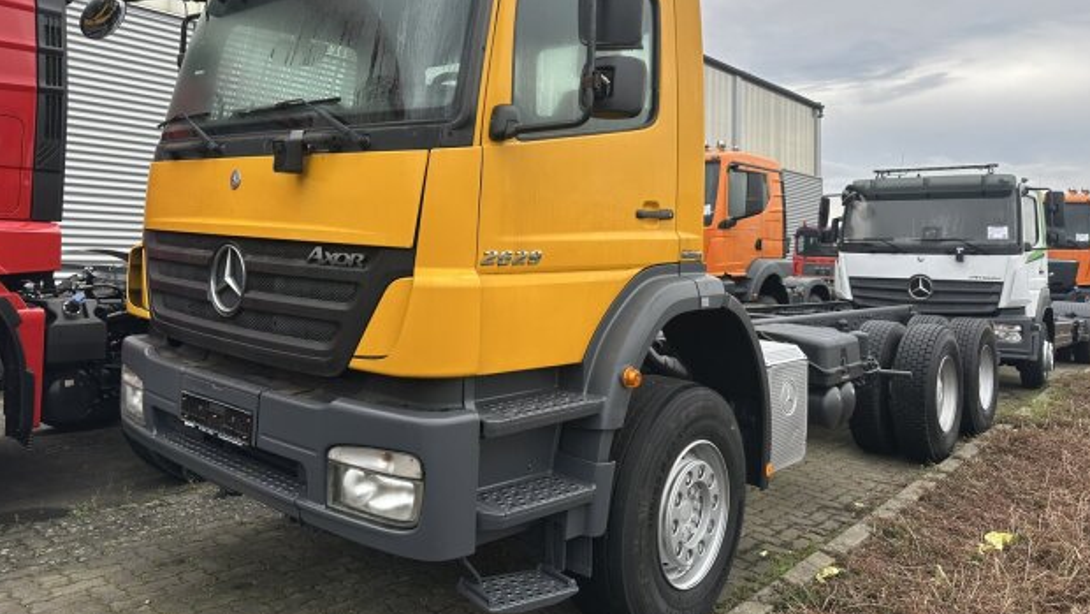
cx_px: 554
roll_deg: -0.7
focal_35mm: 27
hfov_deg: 69.8
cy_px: 218
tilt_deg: +3.9
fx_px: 781
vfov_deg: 42.5
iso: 80
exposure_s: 1/918
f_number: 1.78
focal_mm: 6.86
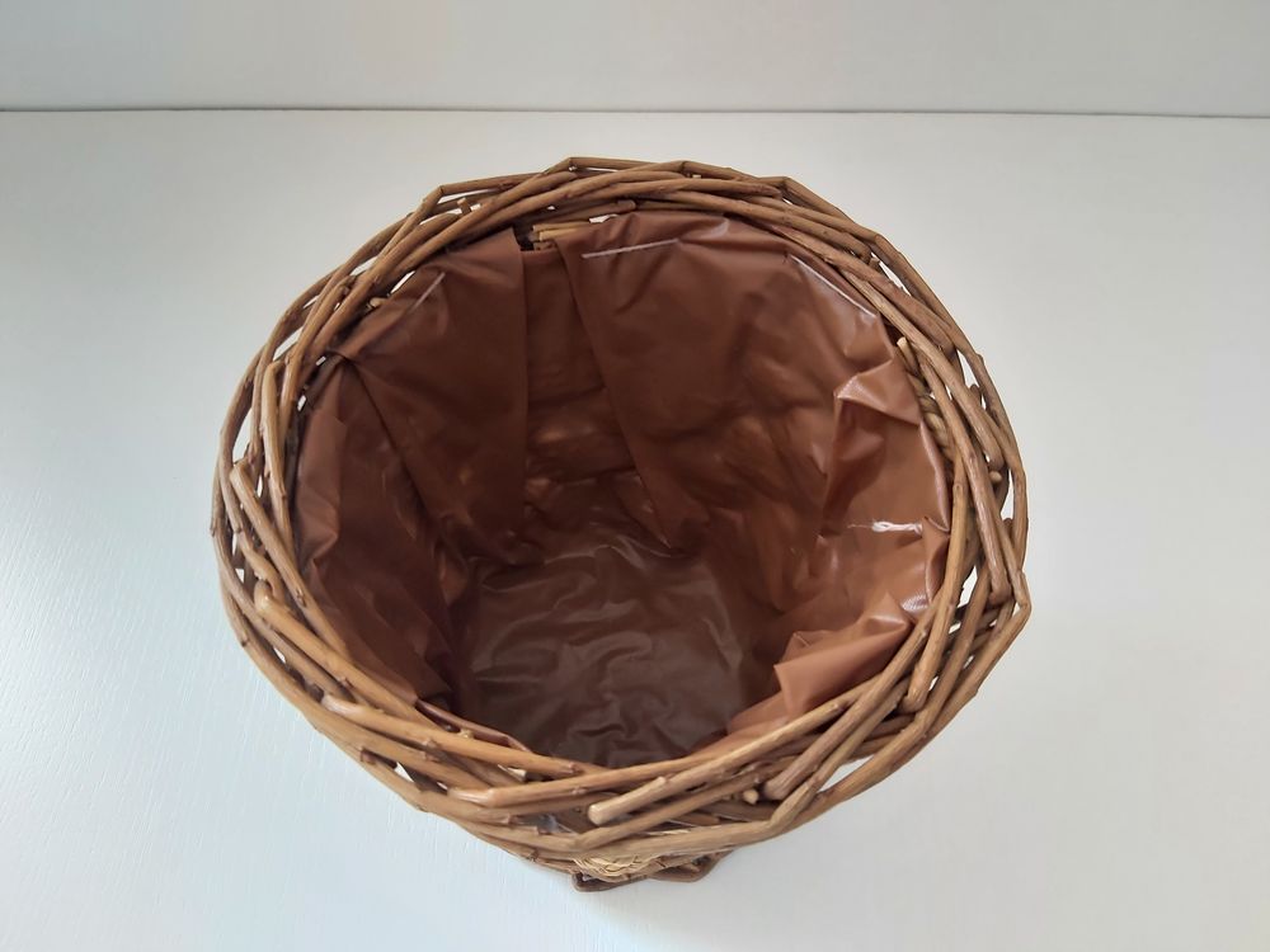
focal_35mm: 26
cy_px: 476
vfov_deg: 53.1
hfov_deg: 67.3
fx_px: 954
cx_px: 635
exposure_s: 1/50
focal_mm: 3.92
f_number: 1.7
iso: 160
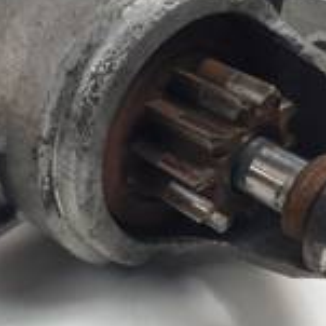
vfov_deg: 27.8
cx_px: 76
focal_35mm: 61
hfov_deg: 27.7
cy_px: 86
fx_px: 650
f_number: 2.4
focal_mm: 4.3
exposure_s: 1/148
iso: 50
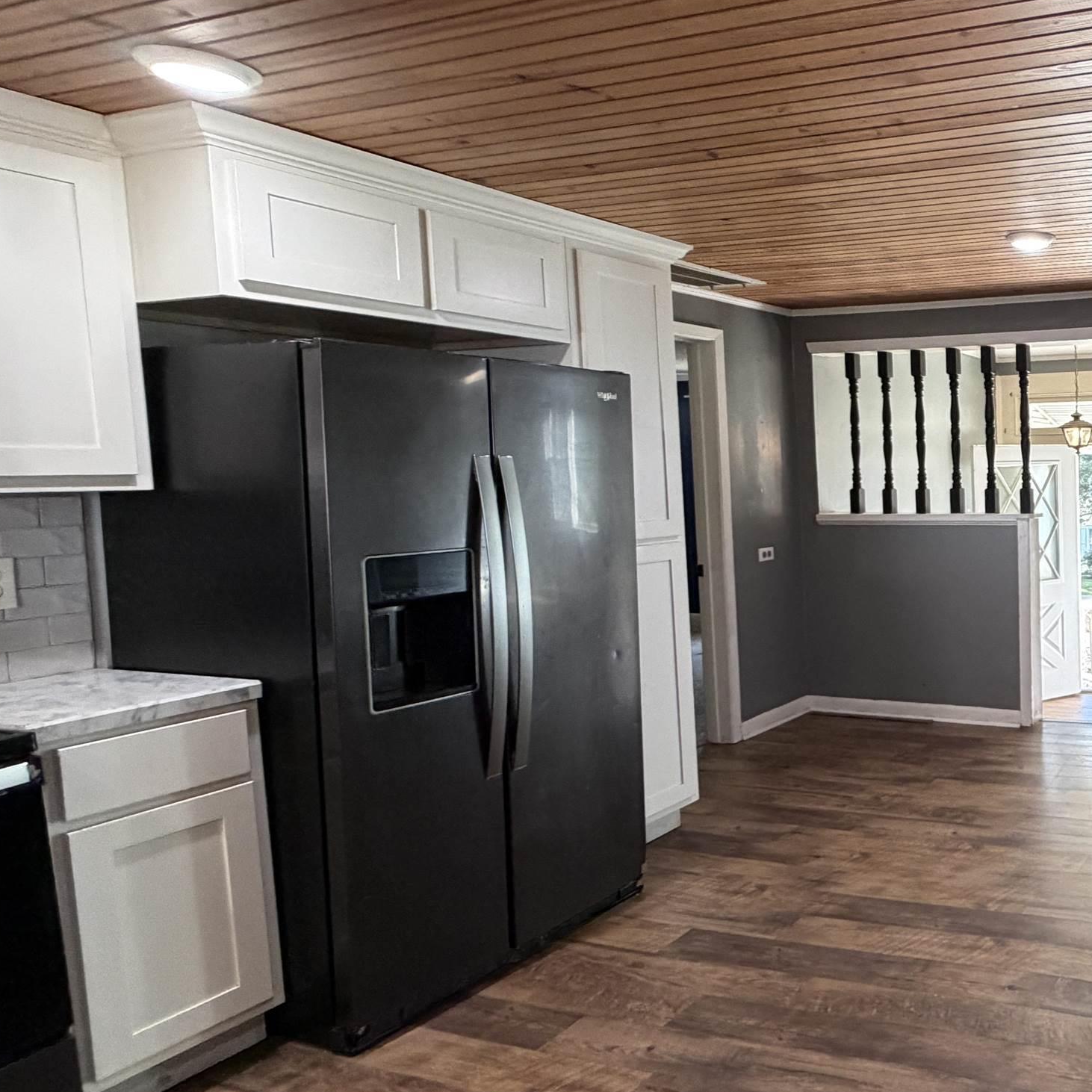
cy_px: 530
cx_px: 1136
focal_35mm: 26
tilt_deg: -5.2
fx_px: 928
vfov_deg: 60.9
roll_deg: +1.6
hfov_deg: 48.0
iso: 320
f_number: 2.2
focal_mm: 2.22
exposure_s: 1/120
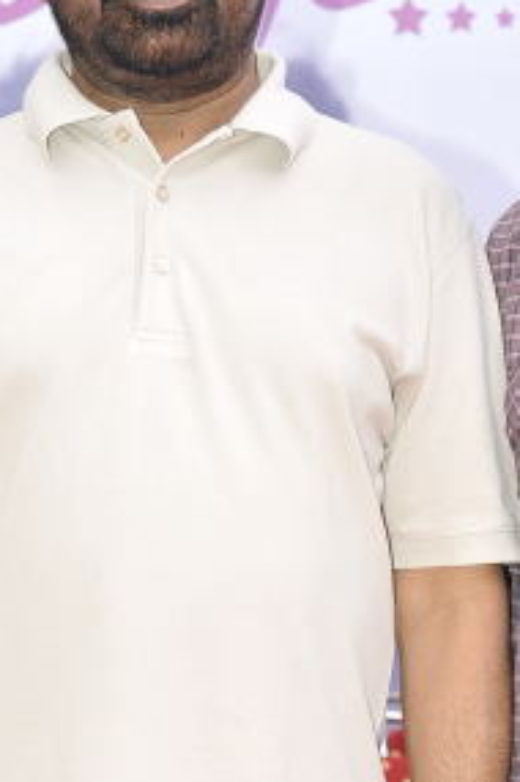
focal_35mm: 161
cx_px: 357
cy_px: 867
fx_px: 3497
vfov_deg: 12.5
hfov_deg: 8.5
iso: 250
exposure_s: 1/160
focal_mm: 45
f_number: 5.6
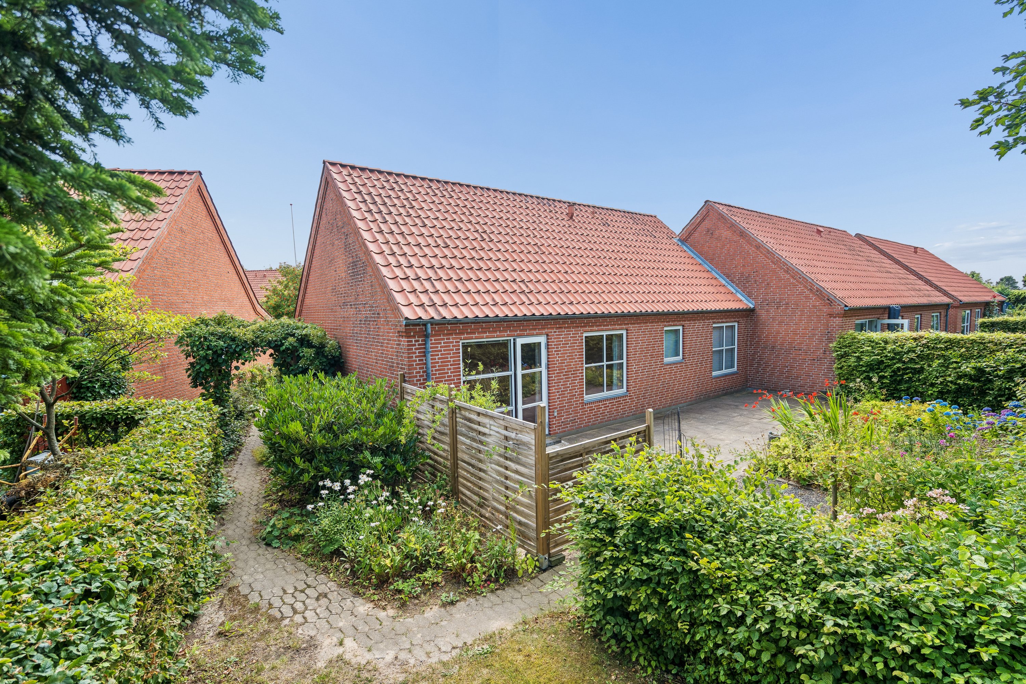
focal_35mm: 16
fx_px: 456
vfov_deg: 73.7
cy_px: 342
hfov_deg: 96.7
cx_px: 513
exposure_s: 1/160
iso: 64
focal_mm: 16
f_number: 4.5
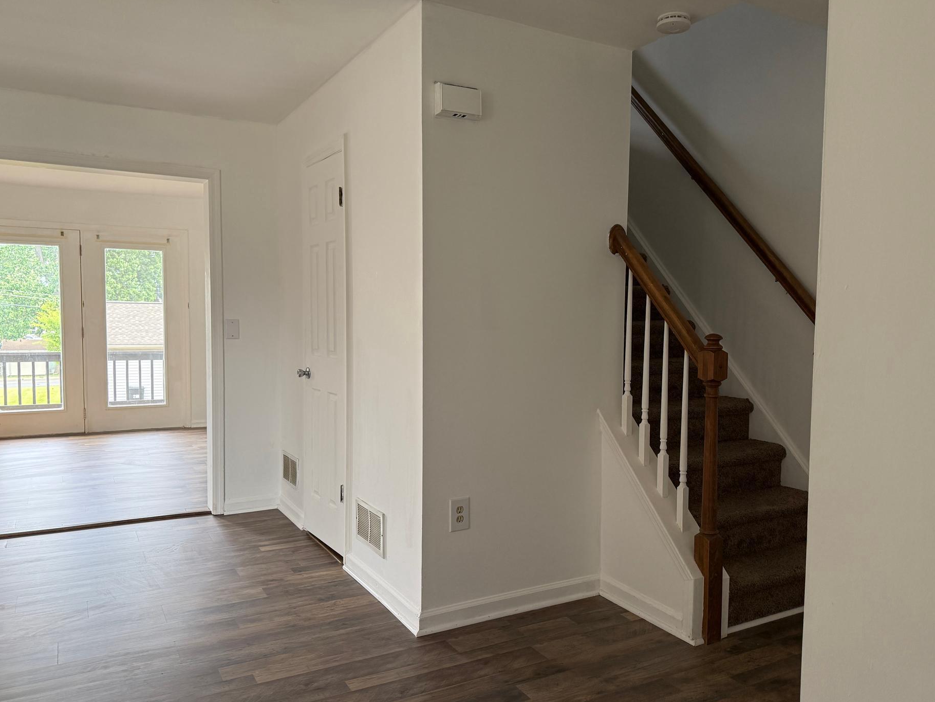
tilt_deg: -2.9
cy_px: 357
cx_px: 492
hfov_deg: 65.3
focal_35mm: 27
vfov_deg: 51.4
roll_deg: -1.0
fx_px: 729
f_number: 1.78
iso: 200
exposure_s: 1/152
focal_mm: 6.76
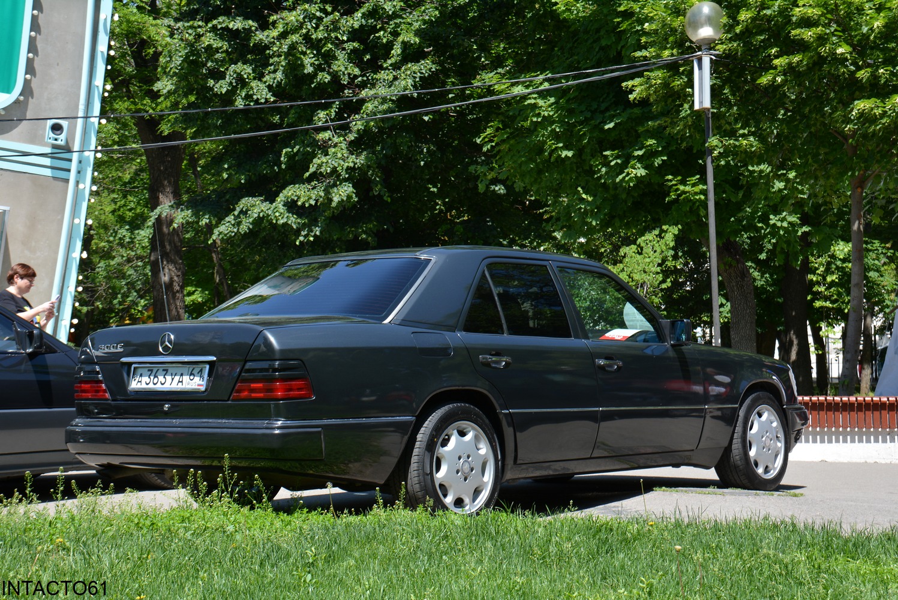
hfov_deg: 35.0
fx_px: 1423
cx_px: 449
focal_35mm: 57
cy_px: 300
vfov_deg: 23.8
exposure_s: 1/250
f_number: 8
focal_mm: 38
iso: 200
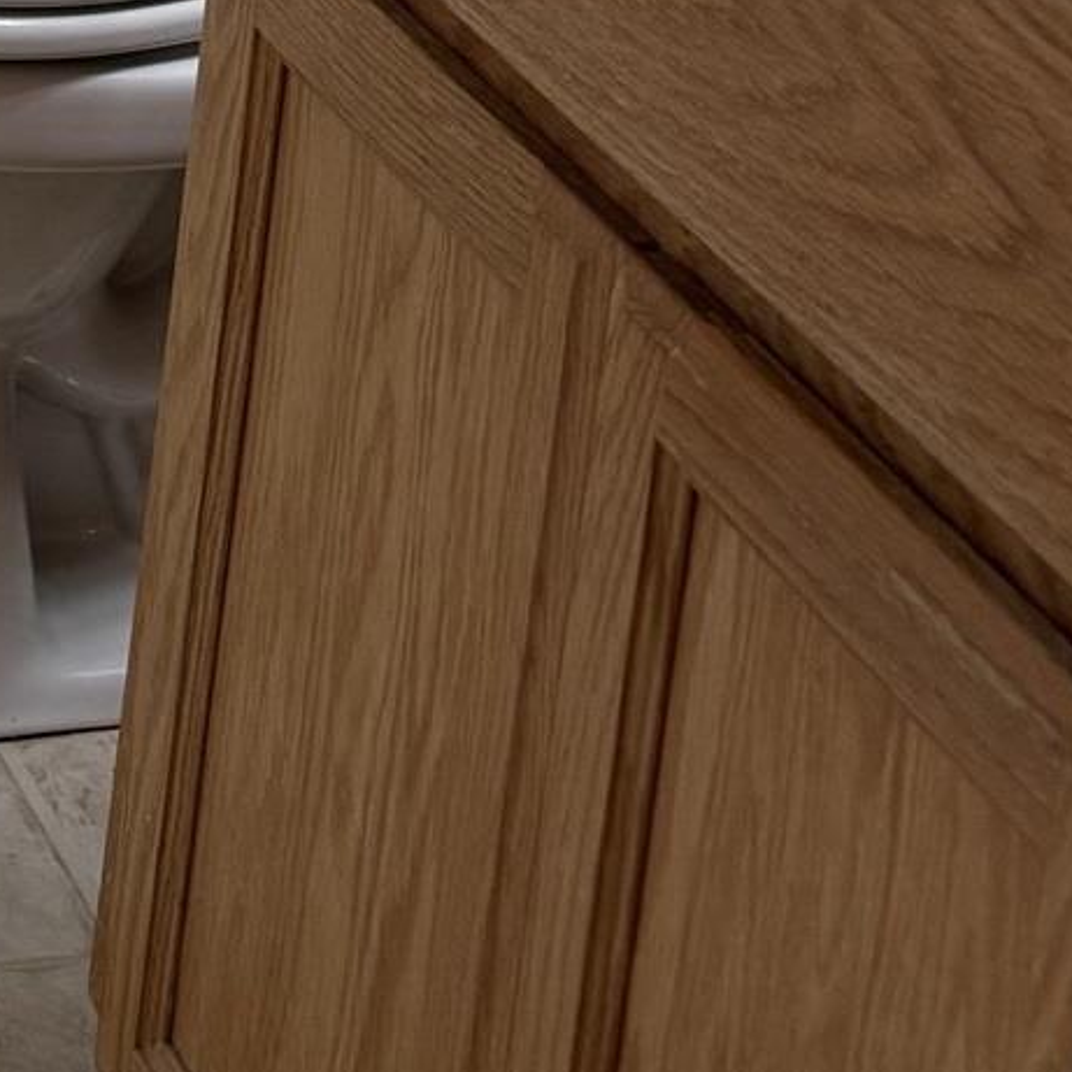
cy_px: -1032
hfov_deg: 14.8
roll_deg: -4.8
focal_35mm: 106
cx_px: -702
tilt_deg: -9.5
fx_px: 3714
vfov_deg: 14.0
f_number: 1.78
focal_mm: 6.76
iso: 160
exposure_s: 1/120
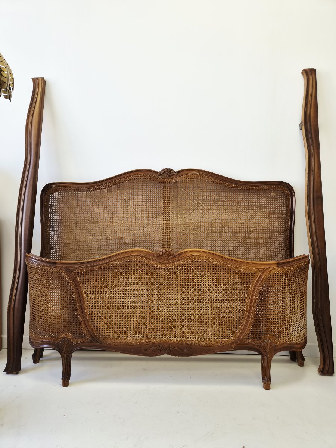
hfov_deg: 58.9
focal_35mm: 23
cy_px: 224
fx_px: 298
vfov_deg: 73.9
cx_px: 168
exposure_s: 1/100
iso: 50
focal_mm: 5.4
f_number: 1.8
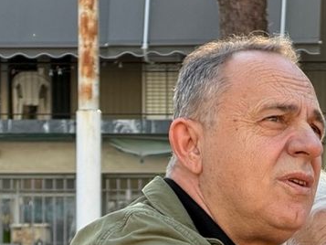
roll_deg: +0.2
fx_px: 3165
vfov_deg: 4.4
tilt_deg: +1.6
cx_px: 518
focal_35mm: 336
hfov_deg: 5.8
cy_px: 343
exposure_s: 1/121
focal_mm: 16.89
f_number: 2.8
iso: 50
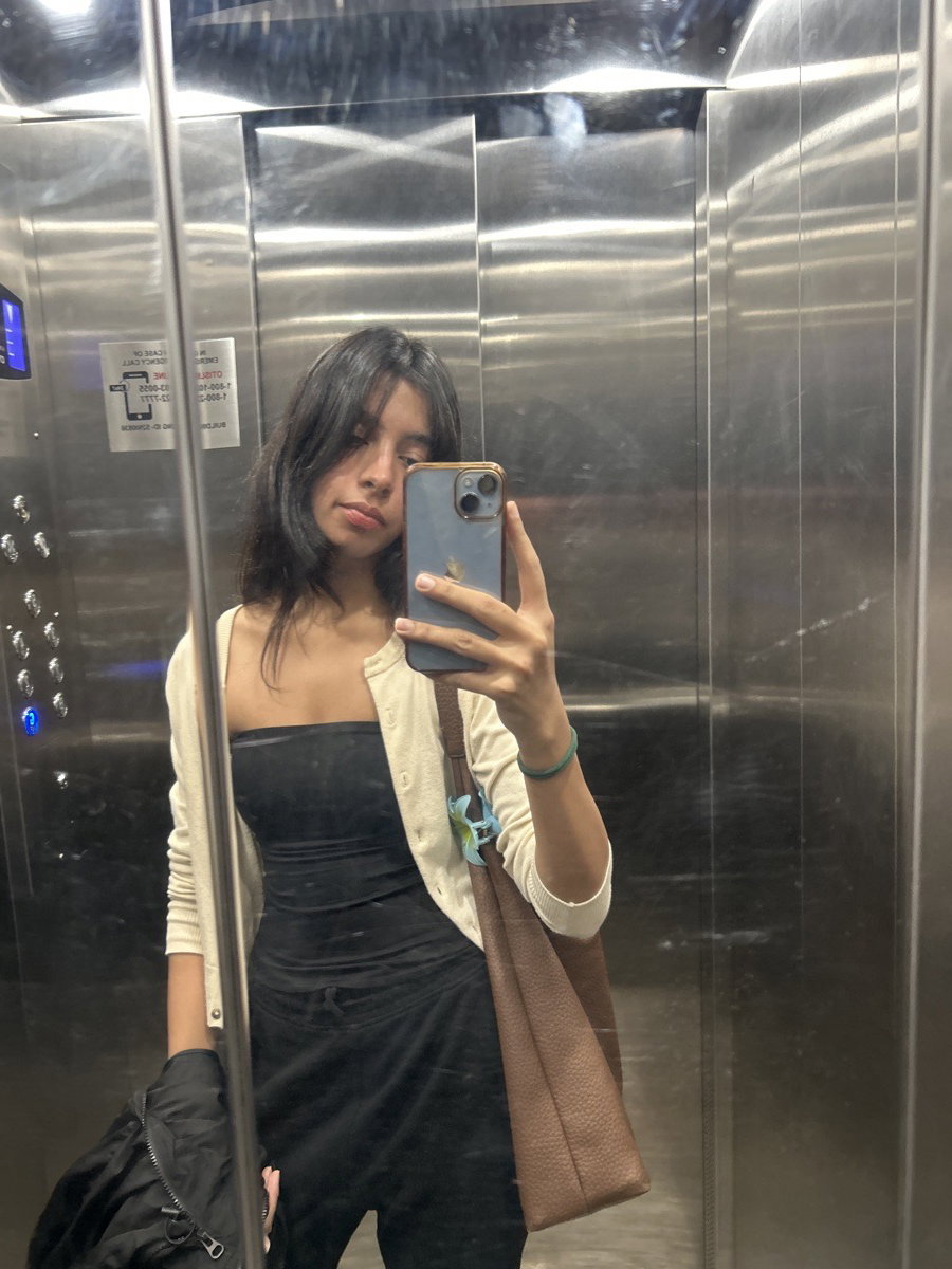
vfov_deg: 67.3
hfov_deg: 53.1
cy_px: 634
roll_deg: +0.7
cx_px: 476
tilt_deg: -7.3
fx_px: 953
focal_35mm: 26
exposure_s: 1/50
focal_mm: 5.7
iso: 250
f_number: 1.5
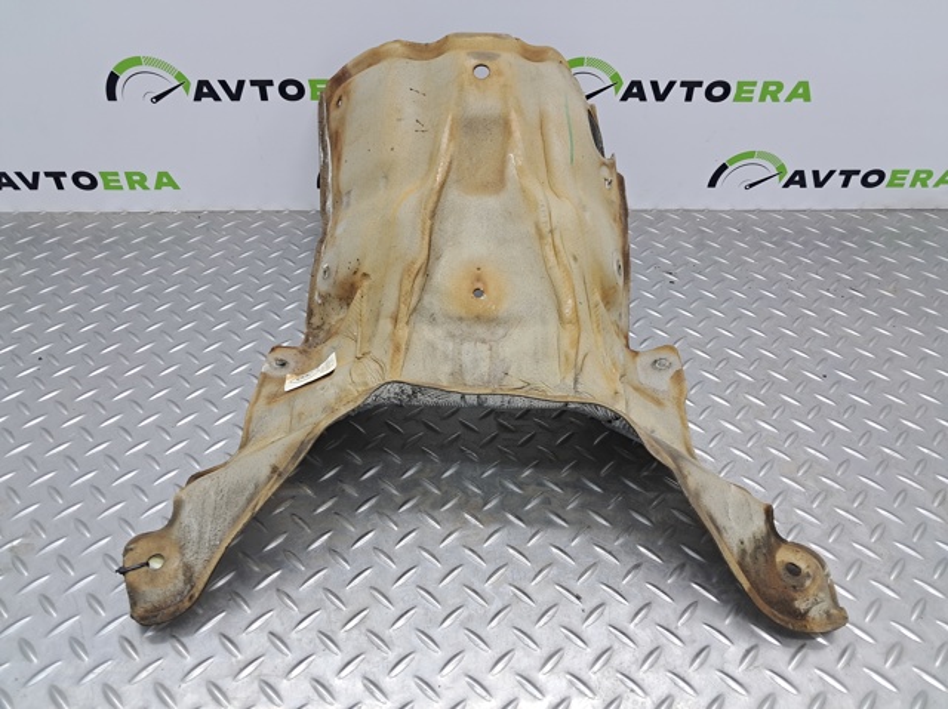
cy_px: 354
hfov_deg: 65.4
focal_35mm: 27
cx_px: 474
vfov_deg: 51.3
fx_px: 739
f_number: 1.8
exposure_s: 1/50
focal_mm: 4
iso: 80
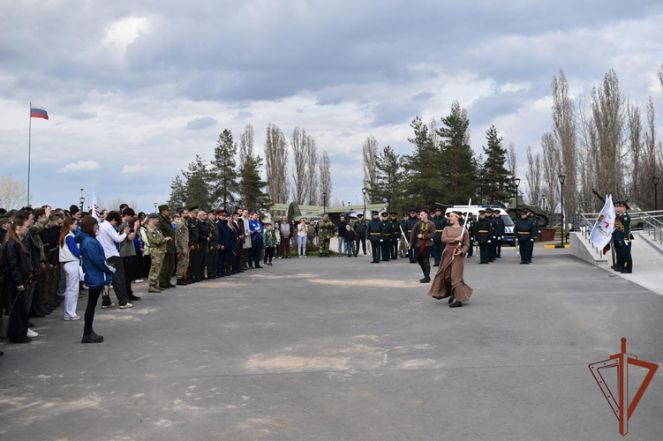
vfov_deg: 34.2
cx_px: 332
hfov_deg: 49.6
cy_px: 220
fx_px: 718
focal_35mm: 39
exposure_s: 1/1600
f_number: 6.3
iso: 400
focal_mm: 26
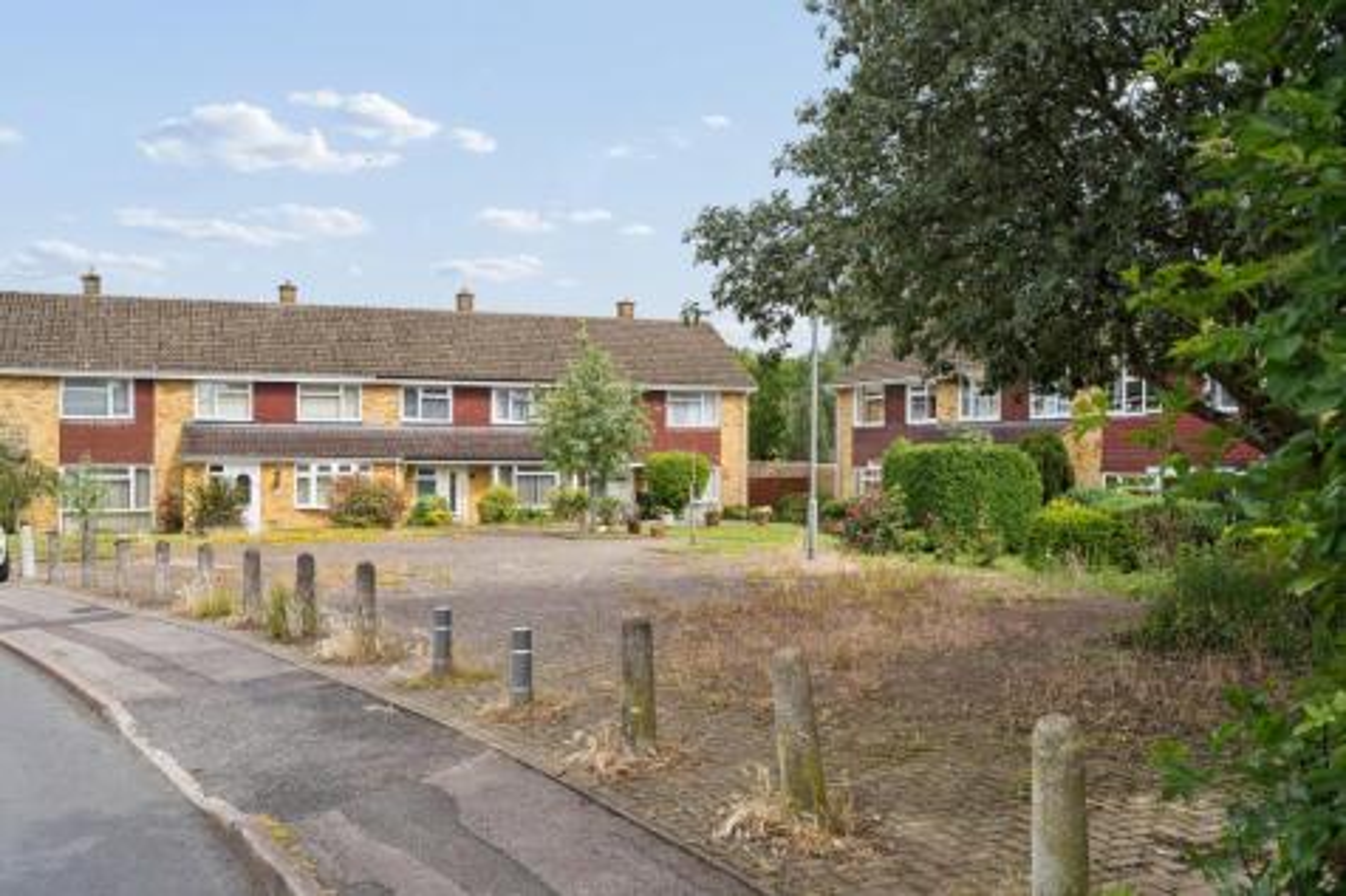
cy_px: 448
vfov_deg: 37.8
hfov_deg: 54.5
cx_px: 673
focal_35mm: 35
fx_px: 1308
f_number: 6.3
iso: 320
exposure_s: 1/640
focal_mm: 35
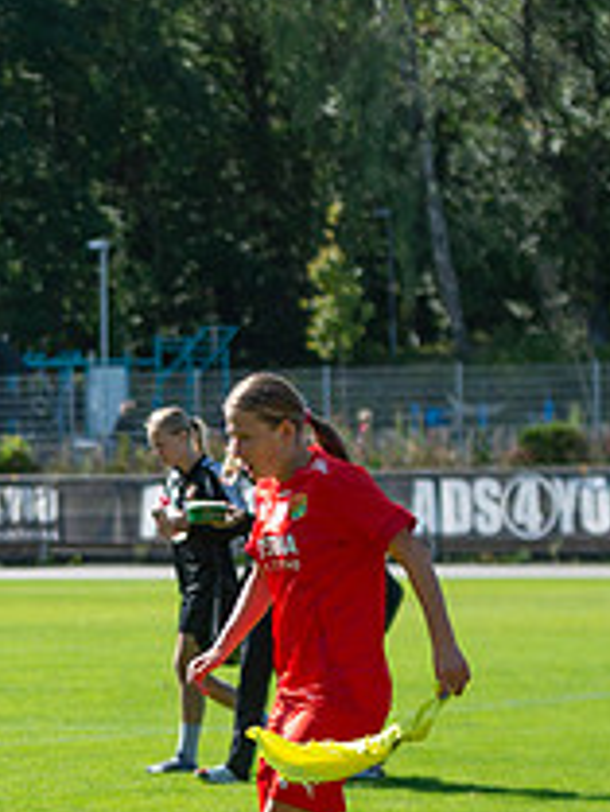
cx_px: -217
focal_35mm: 262
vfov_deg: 7.5
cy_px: 748
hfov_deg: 5.6
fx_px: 6150
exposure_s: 1/2500
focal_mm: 86
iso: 250
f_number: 3.2
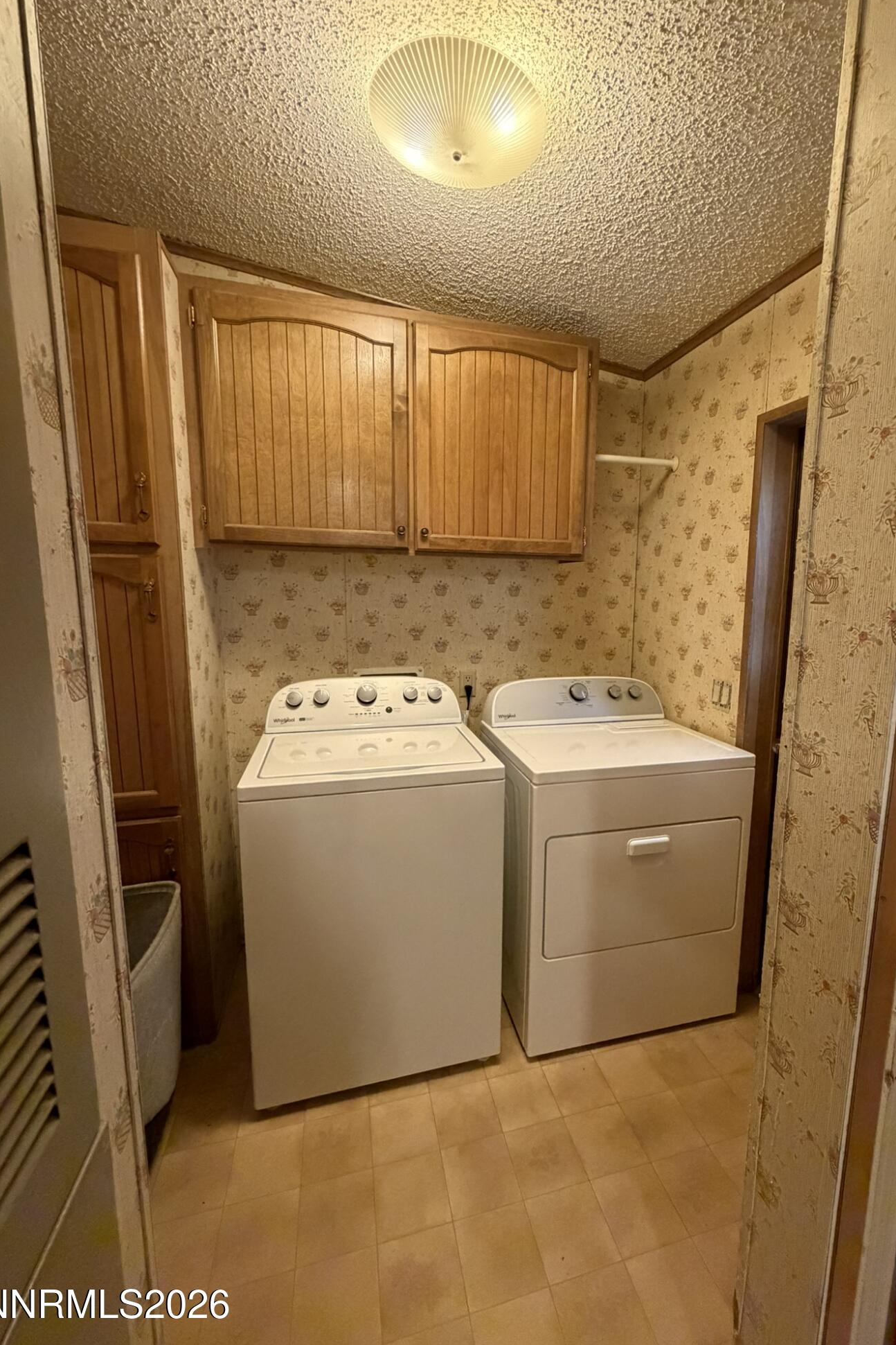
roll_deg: -0.6
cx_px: 496
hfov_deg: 77.1
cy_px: 675
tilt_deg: -9.1
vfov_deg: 100.4
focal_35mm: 15
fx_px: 560
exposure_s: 1/60
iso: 640
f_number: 2.2
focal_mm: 2.22
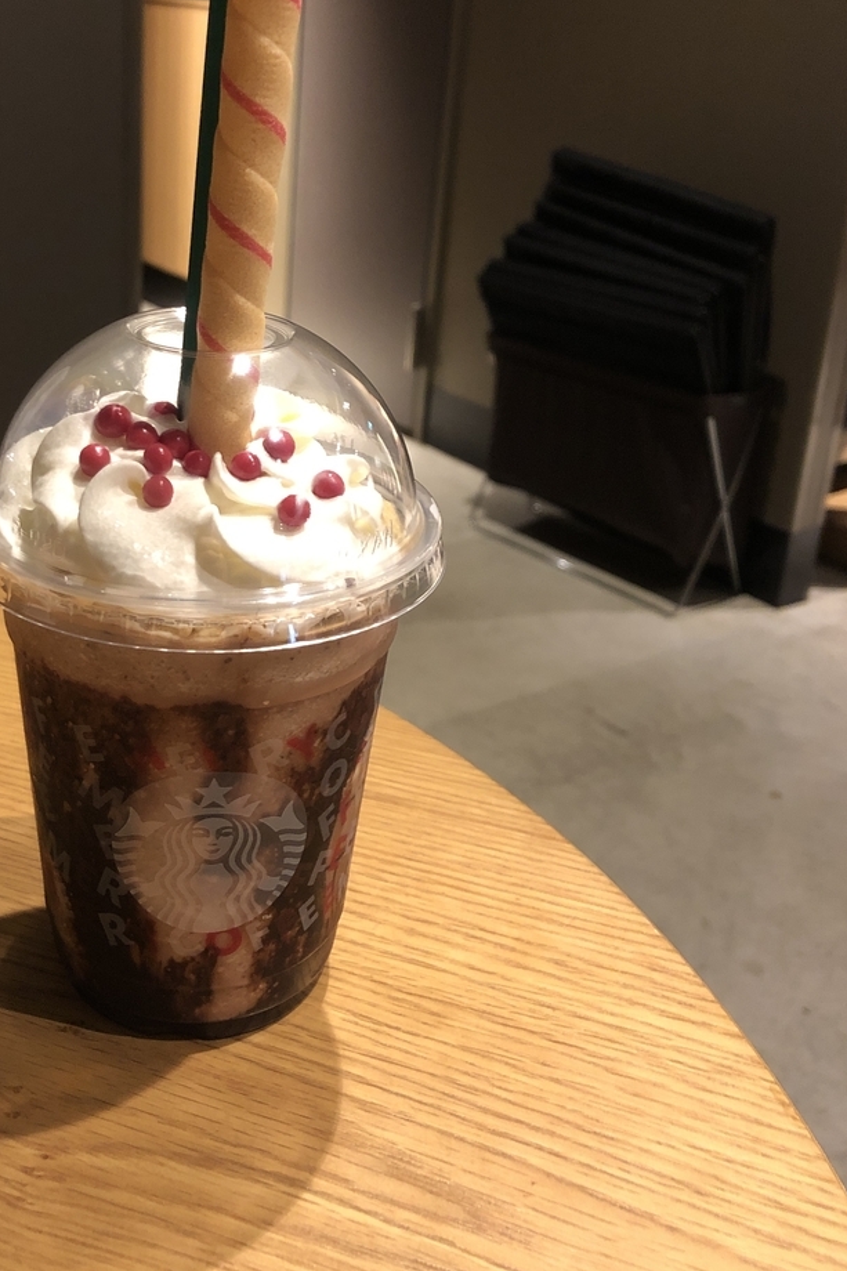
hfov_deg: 34.8
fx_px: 1341
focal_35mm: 38
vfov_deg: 50.2
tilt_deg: -18.8
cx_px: 293
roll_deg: -3.5
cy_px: 475
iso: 100
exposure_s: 1/13
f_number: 1.8
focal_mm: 3.99
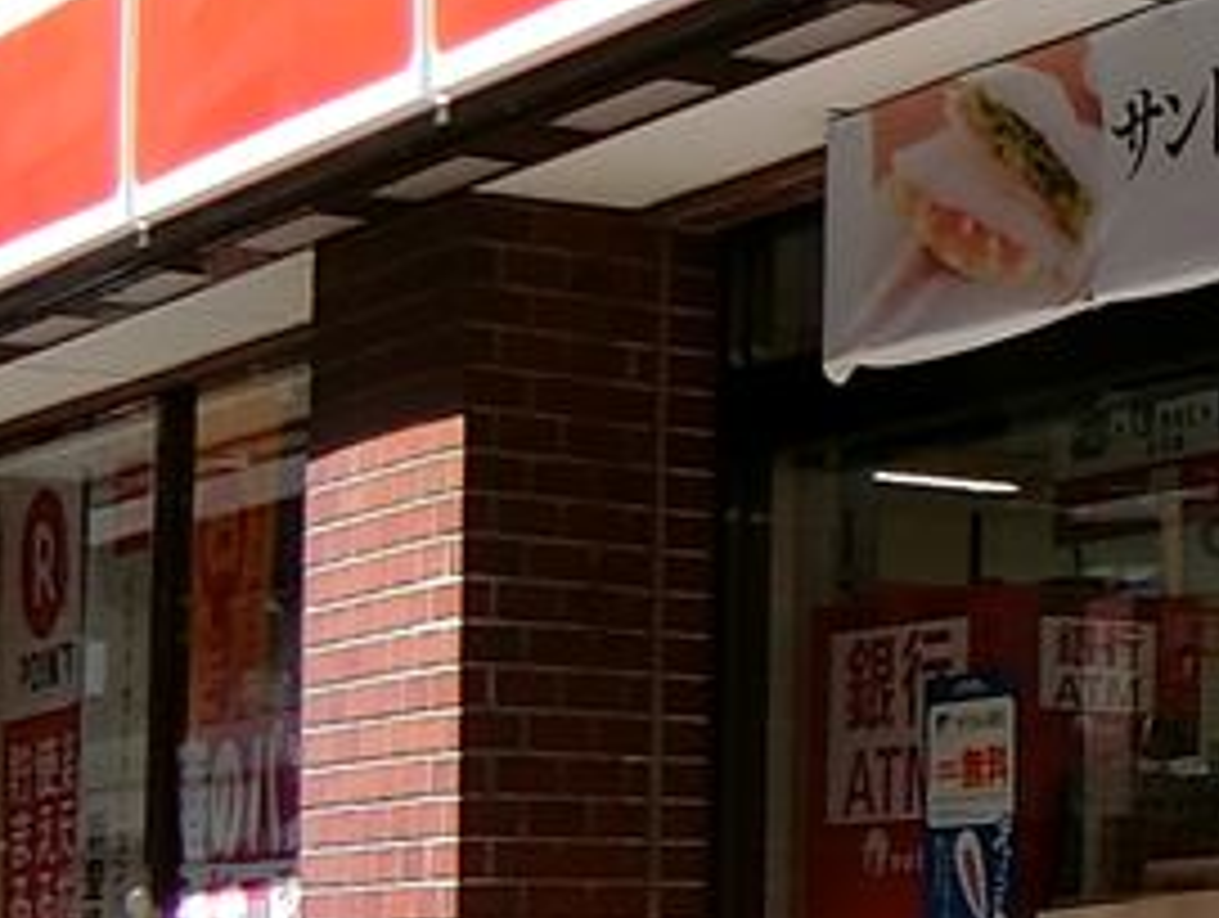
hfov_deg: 14.8
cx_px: 2335
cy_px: 684
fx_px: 3949
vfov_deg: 13.2
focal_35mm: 112
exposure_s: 1/640
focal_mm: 4.06
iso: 80
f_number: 2.7
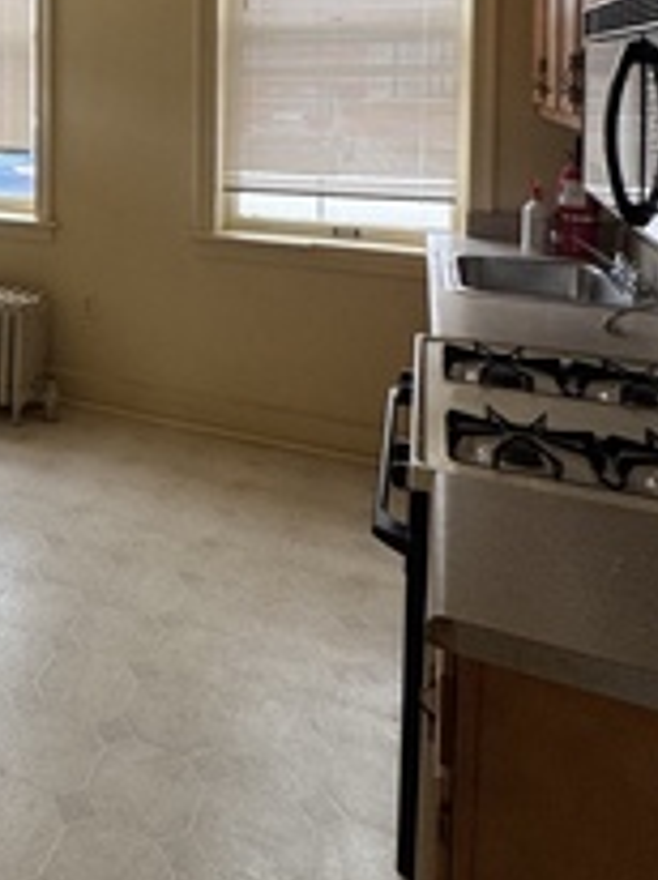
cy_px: 111
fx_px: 864
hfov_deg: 37.7
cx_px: 15
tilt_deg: -3.4
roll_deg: +0.8
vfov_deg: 49.0
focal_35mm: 34
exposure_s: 1/99
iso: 125
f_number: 2.2
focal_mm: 2.22
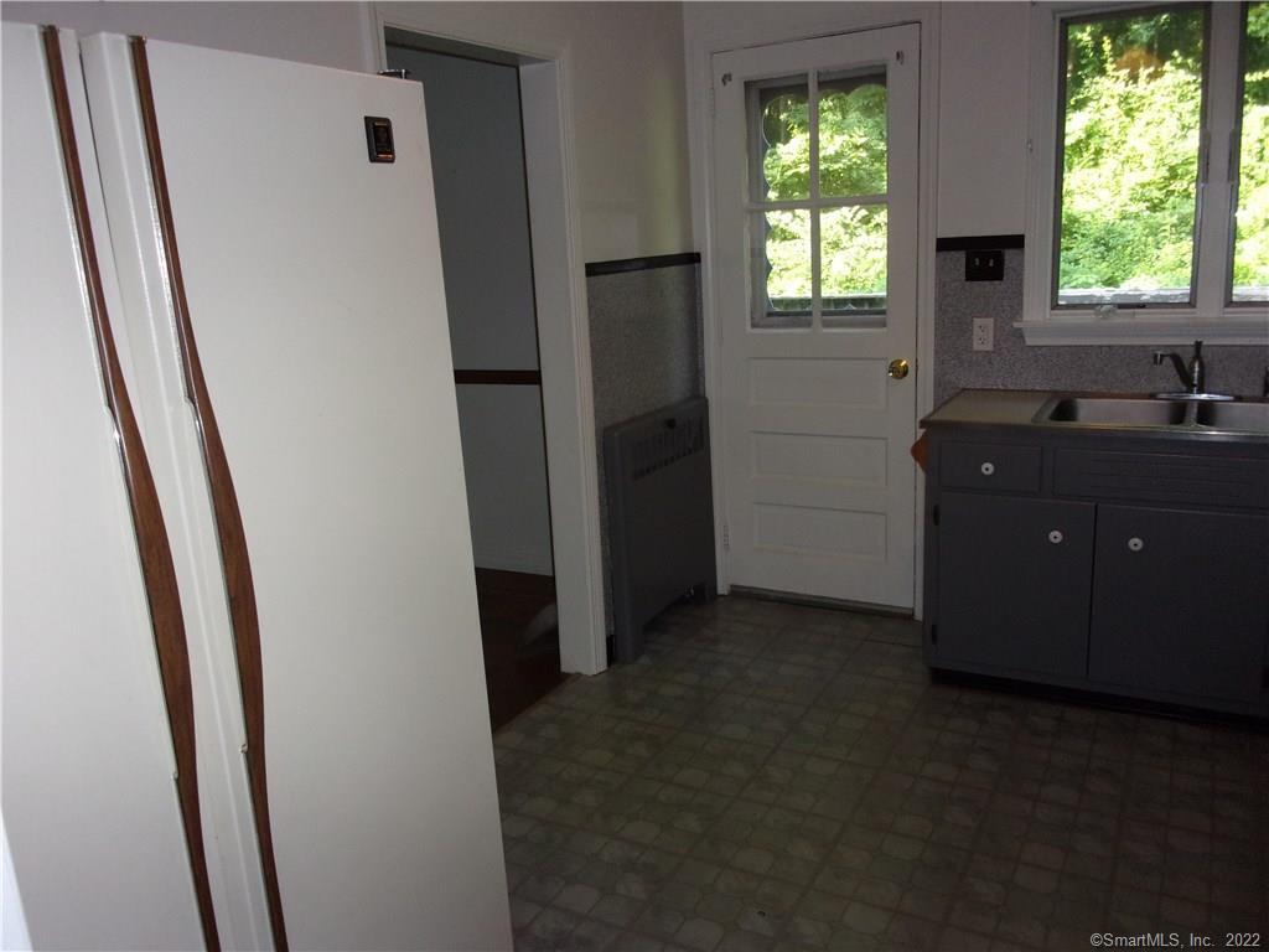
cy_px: 476
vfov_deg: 49.7
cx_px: 634
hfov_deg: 63.4
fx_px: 1026
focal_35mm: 28
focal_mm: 5.1
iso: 200
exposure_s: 1/34
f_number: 3.9
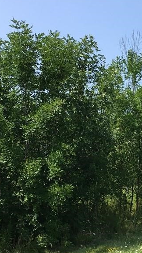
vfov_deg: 34.6
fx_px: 402
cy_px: 164
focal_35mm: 60
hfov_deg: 19.5
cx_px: 142
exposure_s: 1/916
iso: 25
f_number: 2.4
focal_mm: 3.3
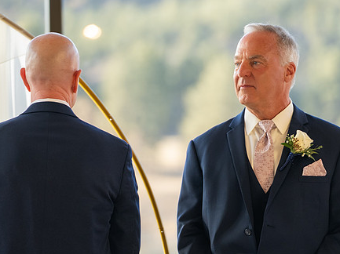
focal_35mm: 226
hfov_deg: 8.8
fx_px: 2218
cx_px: 189
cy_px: 117
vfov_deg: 6.6
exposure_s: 1/200
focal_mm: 149
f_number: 2.8
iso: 500
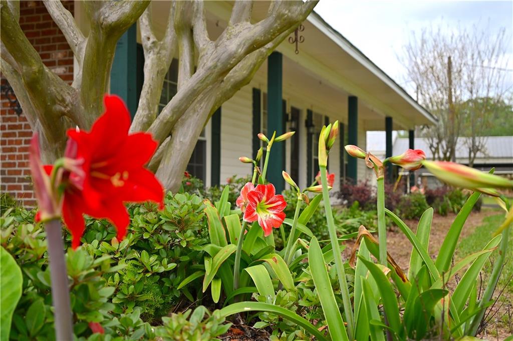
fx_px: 712
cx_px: 256
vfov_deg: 26.9
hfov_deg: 39.6
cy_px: 170
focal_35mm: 50
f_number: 6.3
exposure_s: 1/500
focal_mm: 50
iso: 200
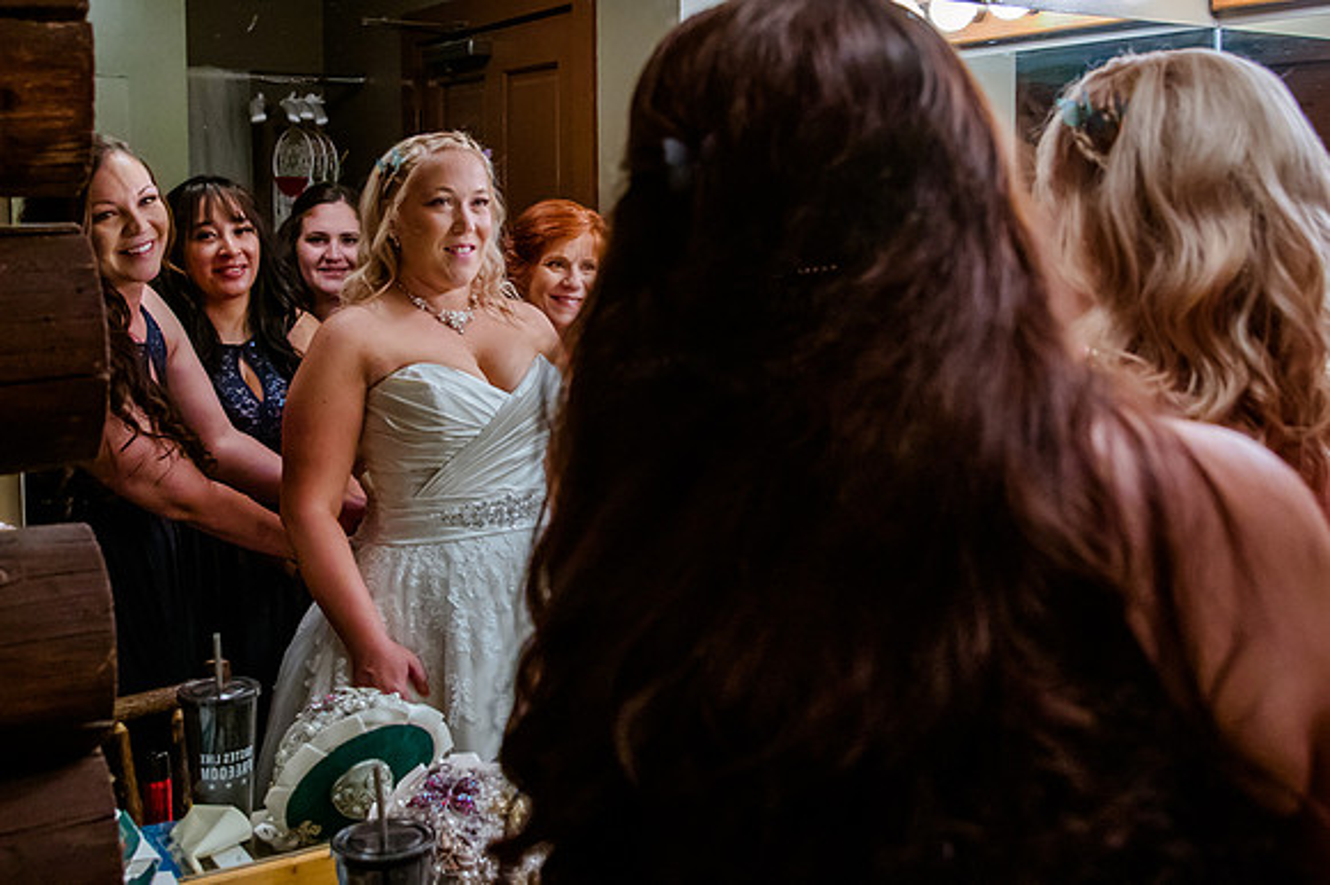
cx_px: 755
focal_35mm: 41
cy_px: 293
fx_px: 1511
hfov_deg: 47.4
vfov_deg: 32.4
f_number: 4
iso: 2500
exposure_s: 1/250
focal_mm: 27
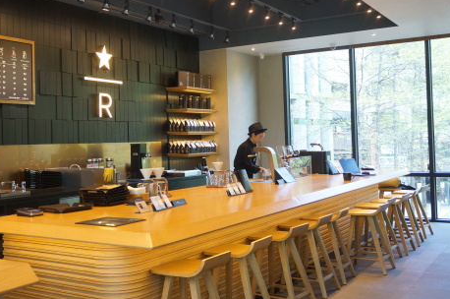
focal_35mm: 45
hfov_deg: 43.3
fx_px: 558
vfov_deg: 29.9
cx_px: 150
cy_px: 127
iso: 800
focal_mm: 21
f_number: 4
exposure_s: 1/160
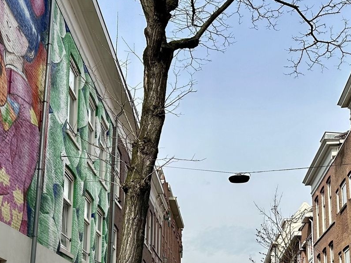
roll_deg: +0.3
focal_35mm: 54
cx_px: 235
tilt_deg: +12.5
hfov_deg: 35.2
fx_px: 548
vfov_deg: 25.9
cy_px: 249
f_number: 1.78
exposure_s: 1/4016
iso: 80
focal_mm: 6.86
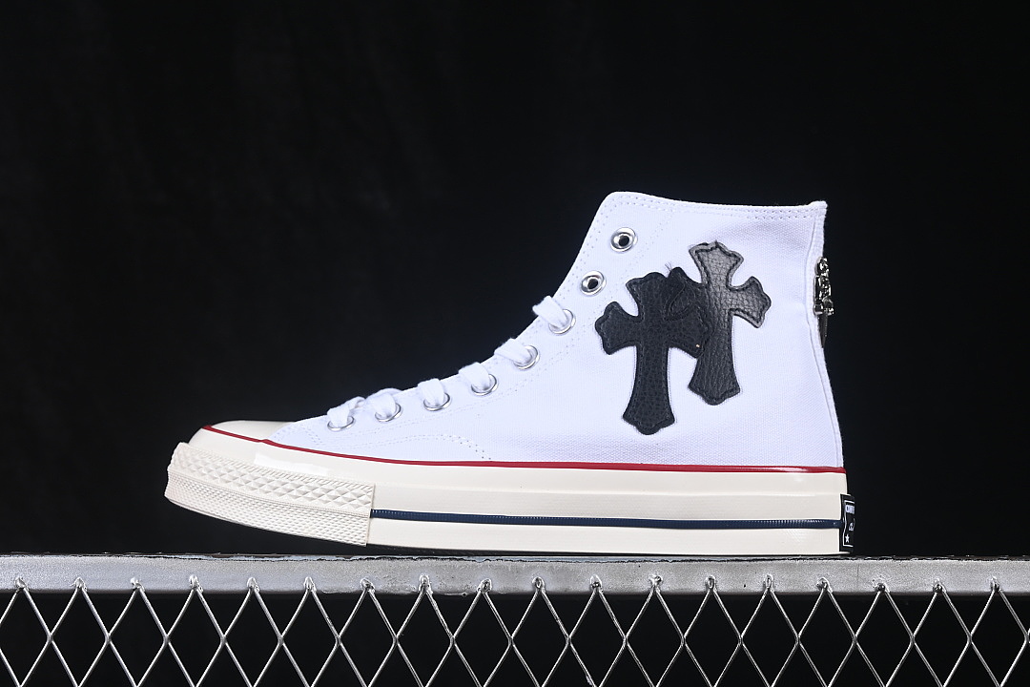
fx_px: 2146
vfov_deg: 18.2
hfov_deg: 27.0
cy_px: 344
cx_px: 515
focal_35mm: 75
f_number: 8
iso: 160
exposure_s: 1/80
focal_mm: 50
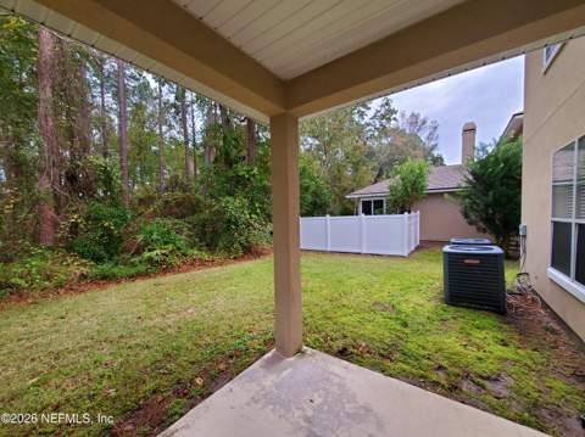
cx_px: 292
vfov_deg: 89.8
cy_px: 218
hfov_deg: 106.2
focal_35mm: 13
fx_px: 219
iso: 64
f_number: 2.2
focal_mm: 1.8
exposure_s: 1/60.2
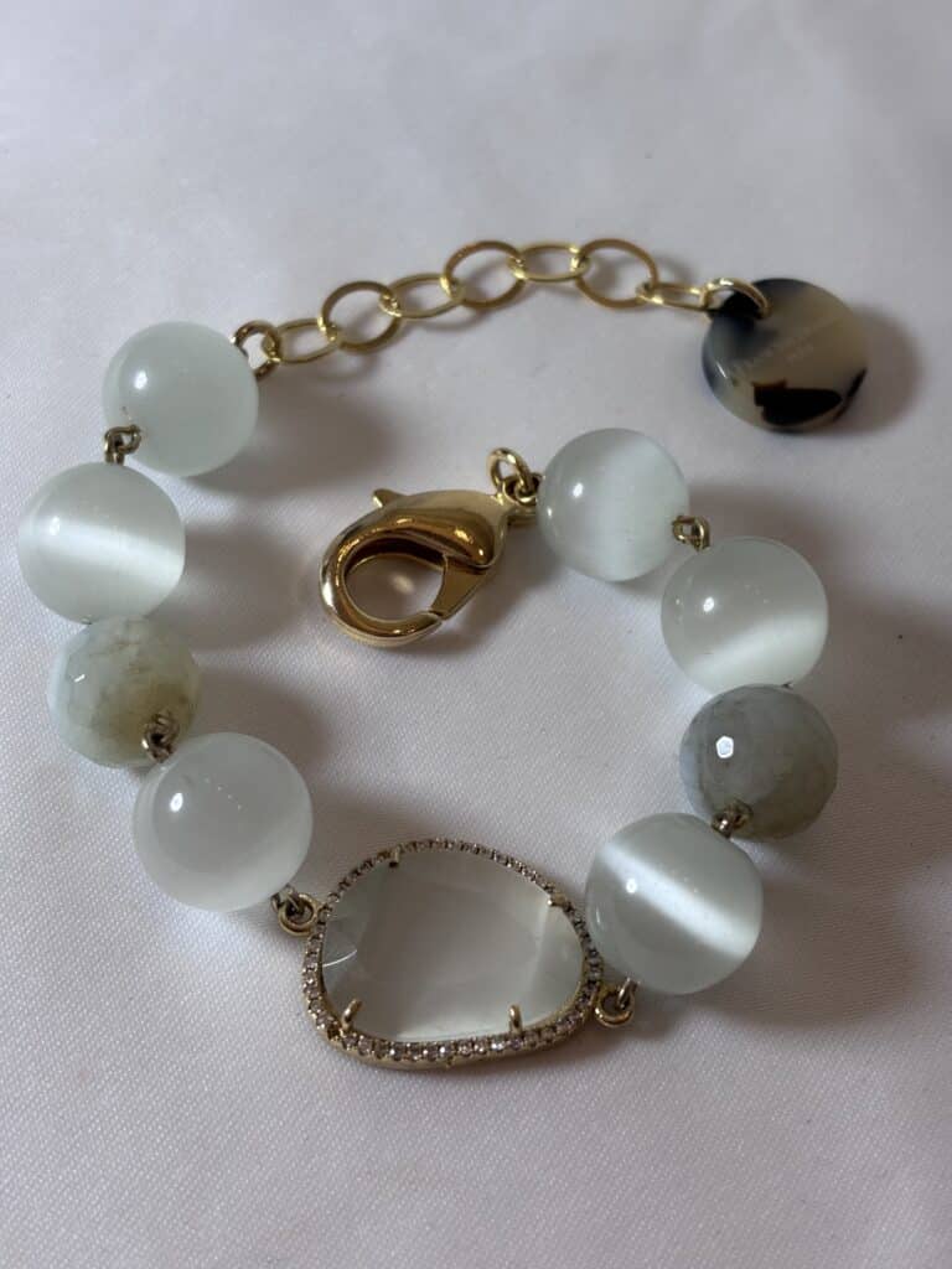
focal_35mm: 52
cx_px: 476
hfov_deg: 28.0
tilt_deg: -59.6
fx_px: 1907
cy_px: 634
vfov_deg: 36.8
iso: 25
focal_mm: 5.96
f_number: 1.6
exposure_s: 1/100
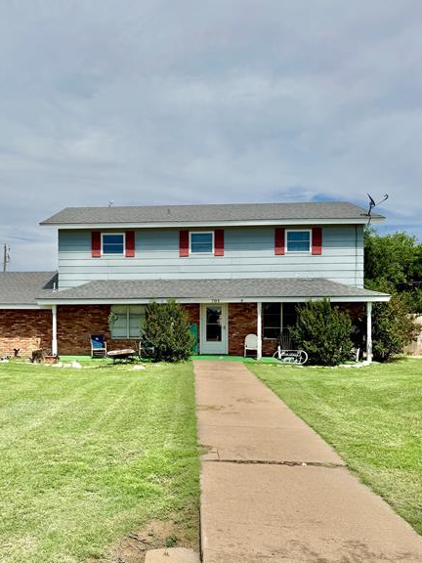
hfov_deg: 43.6
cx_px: 146
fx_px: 520
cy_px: 318
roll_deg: +0.2
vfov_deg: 56.6
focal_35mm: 32
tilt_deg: -1.5
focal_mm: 6.76
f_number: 1.78
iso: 80
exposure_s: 1/9009
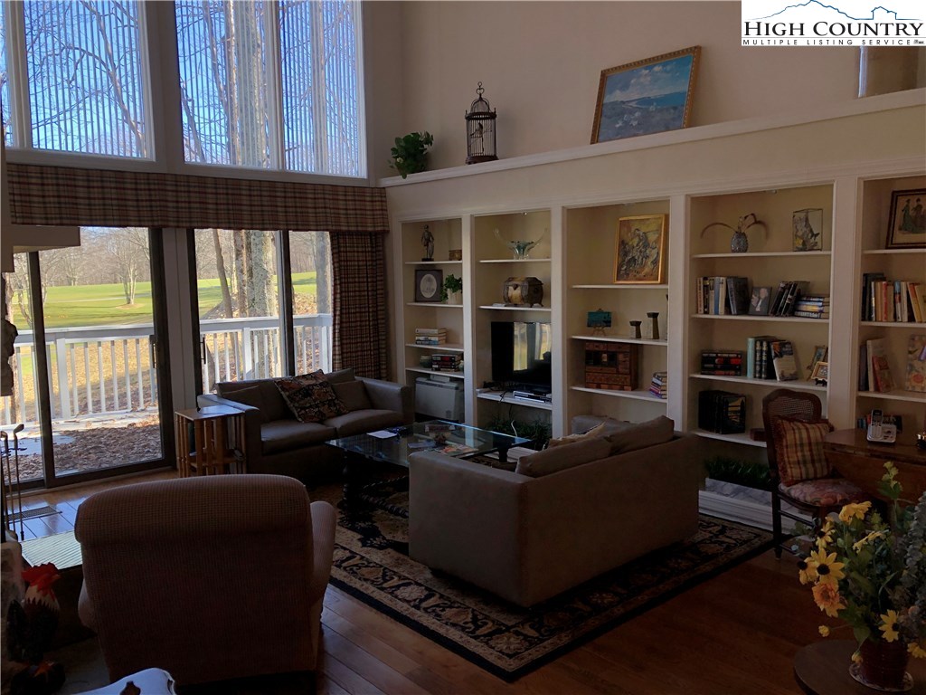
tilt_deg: -5.7
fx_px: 749
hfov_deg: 63.4
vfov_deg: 49.7
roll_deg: +1.0
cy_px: 348
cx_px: 463
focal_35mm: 28
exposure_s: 1/120
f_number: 1.8
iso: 25
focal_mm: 4
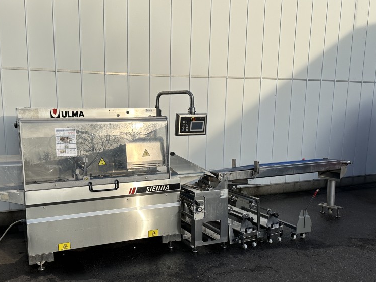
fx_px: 359
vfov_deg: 42.7
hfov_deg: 54.9
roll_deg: -0.1
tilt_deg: -11.4
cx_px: 148
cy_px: 171
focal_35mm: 33
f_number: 1.78
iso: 80
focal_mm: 6.86
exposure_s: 1/3356
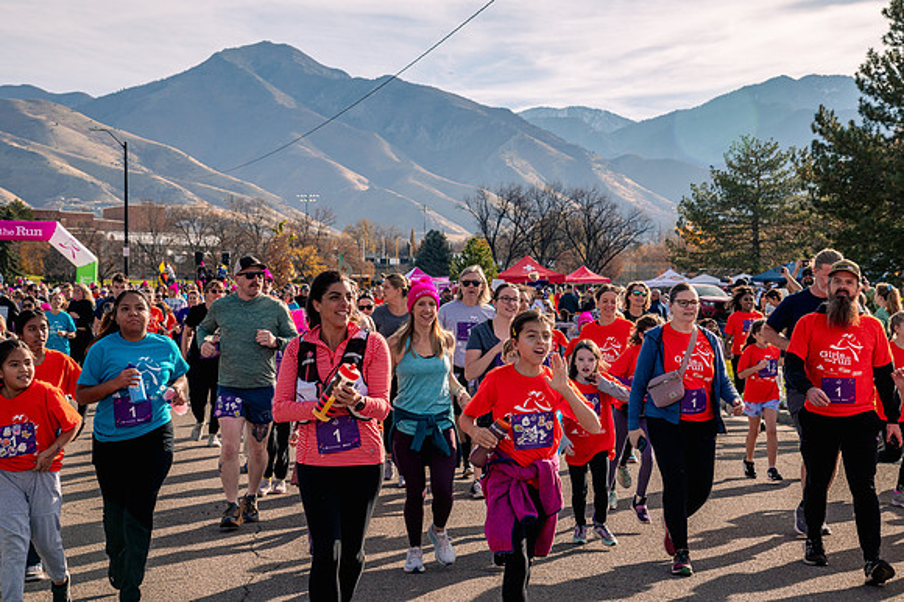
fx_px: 1749
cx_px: 452
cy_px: 301
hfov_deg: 29.0
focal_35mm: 70
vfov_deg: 19.5
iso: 800
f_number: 10
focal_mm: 66
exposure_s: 1/1000
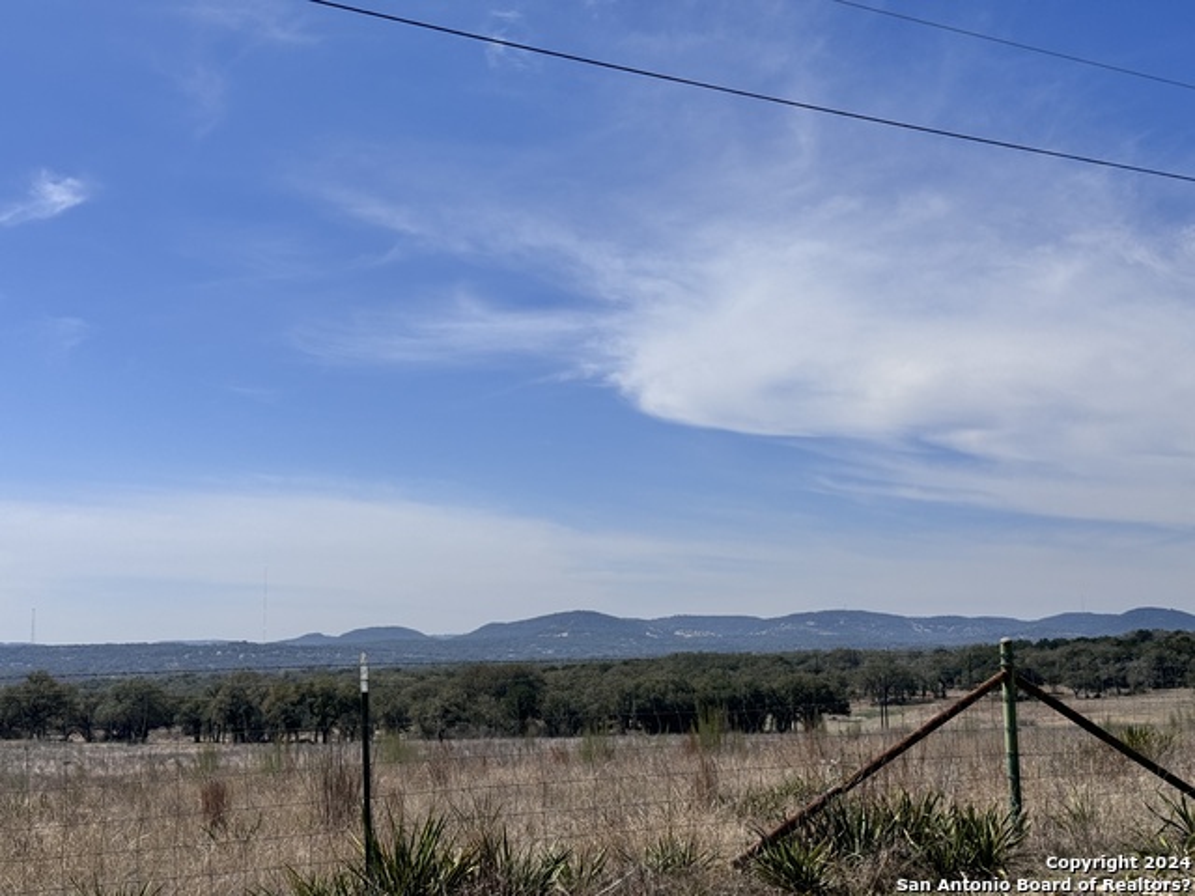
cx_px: 598
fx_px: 1657
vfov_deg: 30.3
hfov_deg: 39.7
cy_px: 448
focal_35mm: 48
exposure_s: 1/7937
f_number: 1.78
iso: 64
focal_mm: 6.86
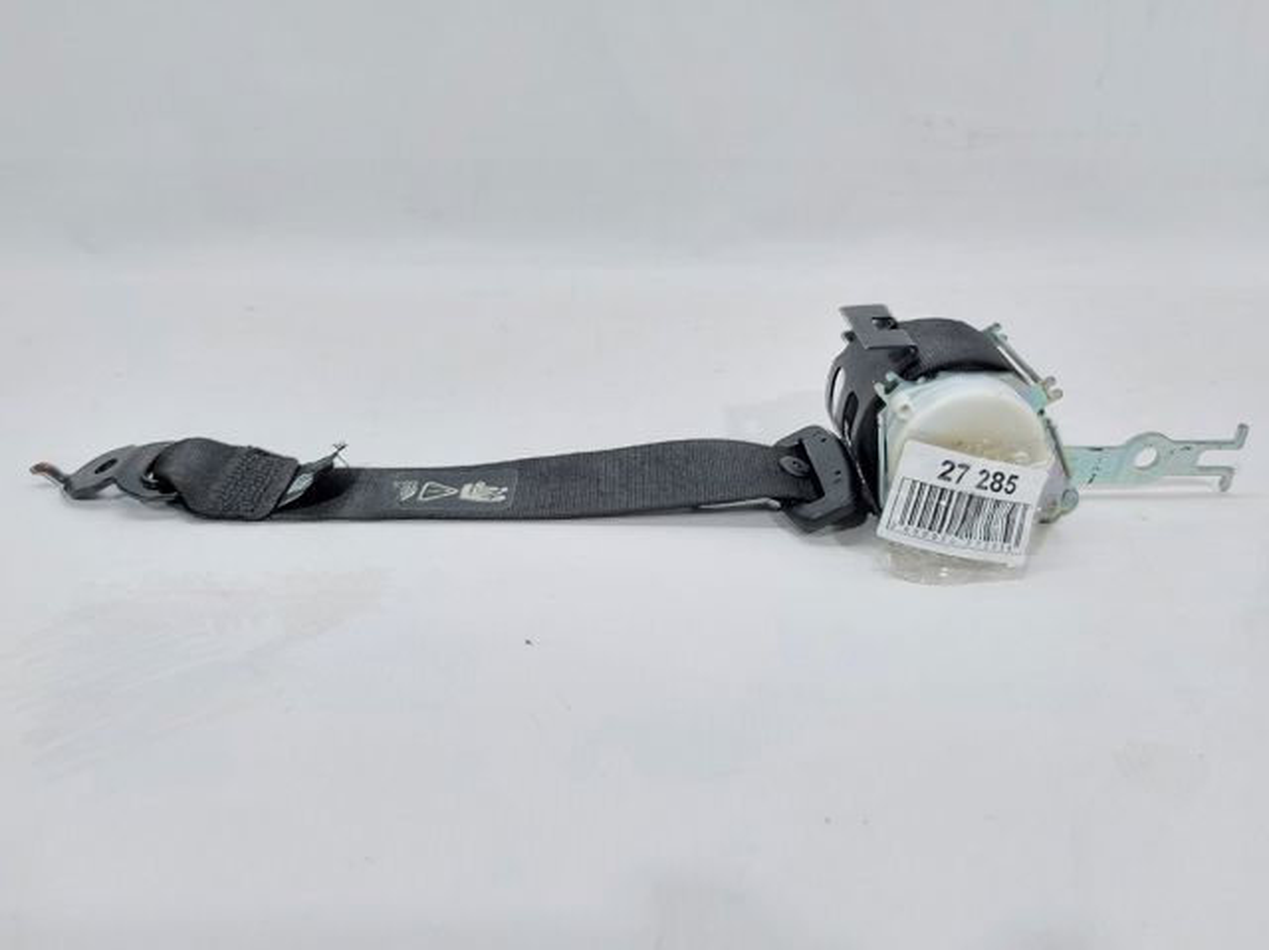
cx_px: 634
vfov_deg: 56.8
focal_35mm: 24
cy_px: 475
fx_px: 879
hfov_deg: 71.6
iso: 80
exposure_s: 1/50
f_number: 1.8
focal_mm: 5.23
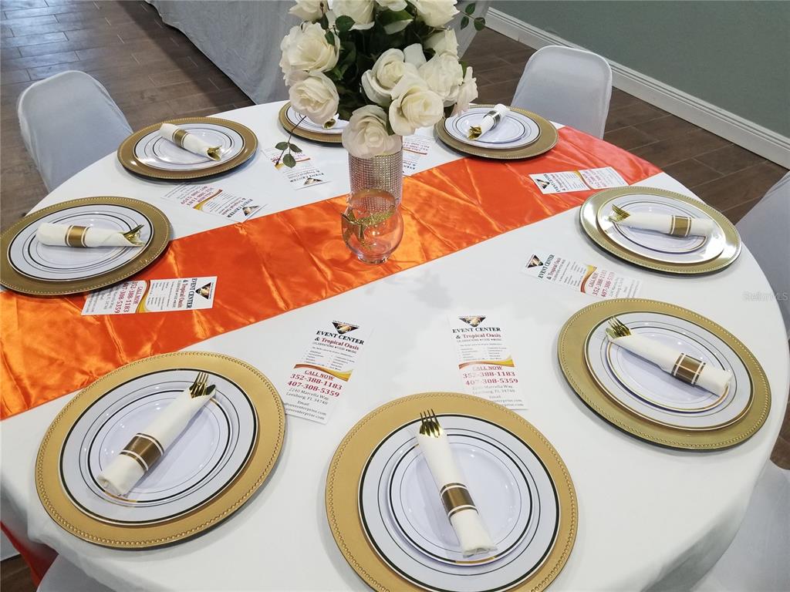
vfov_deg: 53.1
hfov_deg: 67.3
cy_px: 296
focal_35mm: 26
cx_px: 395
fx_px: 593
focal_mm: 4.3
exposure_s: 1/30
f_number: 1.7
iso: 160
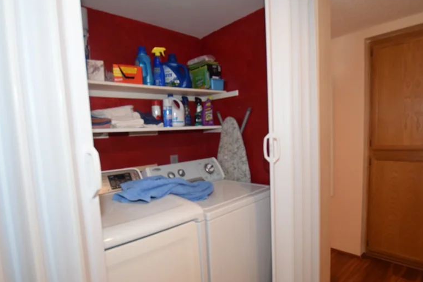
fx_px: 235
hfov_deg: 84.0
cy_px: 162
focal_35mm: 20
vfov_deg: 61.6
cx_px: 209
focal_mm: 10
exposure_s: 1/60
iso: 800
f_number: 3.5
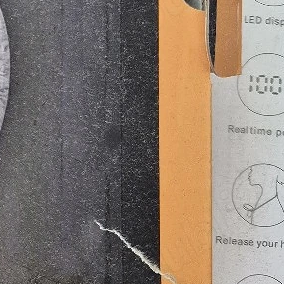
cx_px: -207
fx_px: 873
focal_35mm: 94
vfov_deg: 18.0
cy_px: -6
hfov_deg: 16.0
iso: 200
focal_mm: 5.4
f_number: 1.8
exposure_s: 1/182
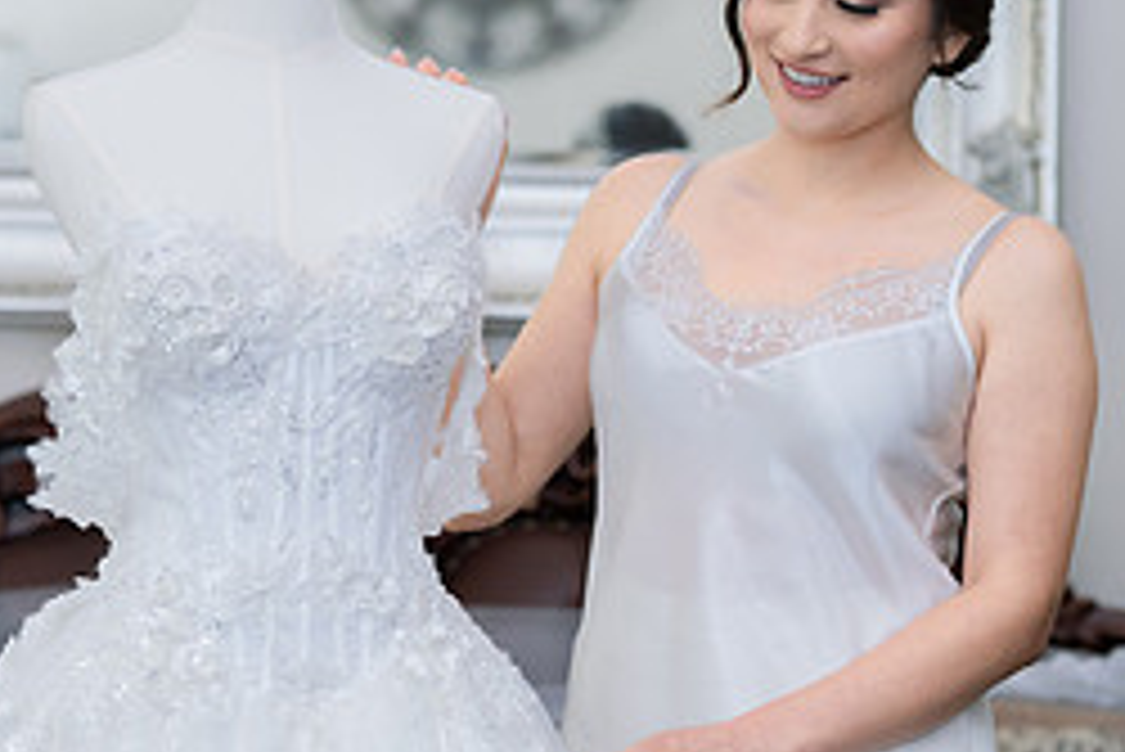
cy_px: 290
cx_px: 526
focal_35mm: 116
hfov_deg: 17.6
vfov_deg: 11.8
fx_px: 3627
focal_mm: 50
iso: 800
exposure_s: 1/200
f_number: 2
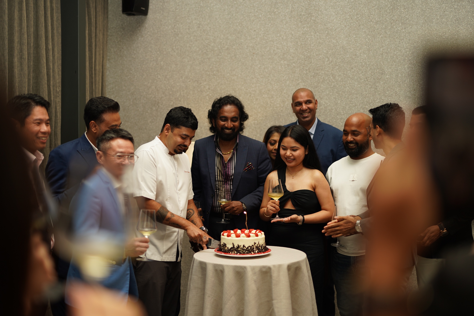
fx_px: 658
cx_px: 237
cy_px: 158
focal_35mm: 50
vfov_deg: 27.0
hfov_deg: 39.6
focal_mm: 50
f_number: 1.4
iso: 160
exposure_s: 1/161
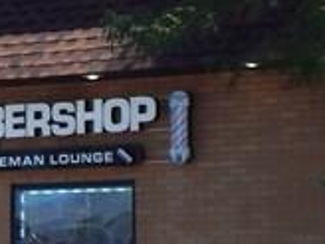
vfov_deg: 7.7
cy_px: -4
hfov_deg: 10.2
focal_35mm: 193
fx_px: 1812
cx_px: 151
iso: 125
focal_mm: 5.6
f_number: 3.2
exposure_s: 1/640
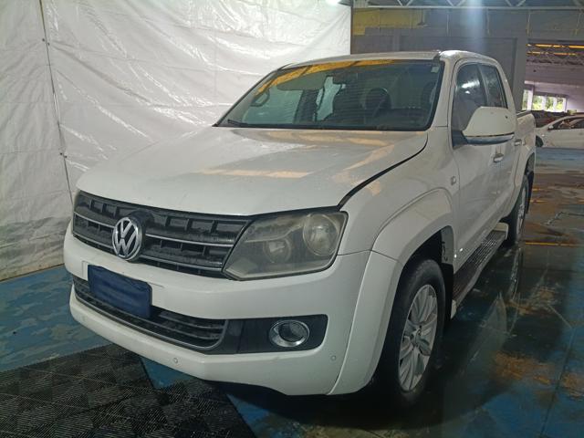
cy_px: 219
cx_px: 292
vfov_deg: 53.1
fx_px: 439
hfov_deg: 67.3
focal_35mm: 26
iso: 787
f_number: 1.8
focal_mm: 4.81
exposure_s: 1/40
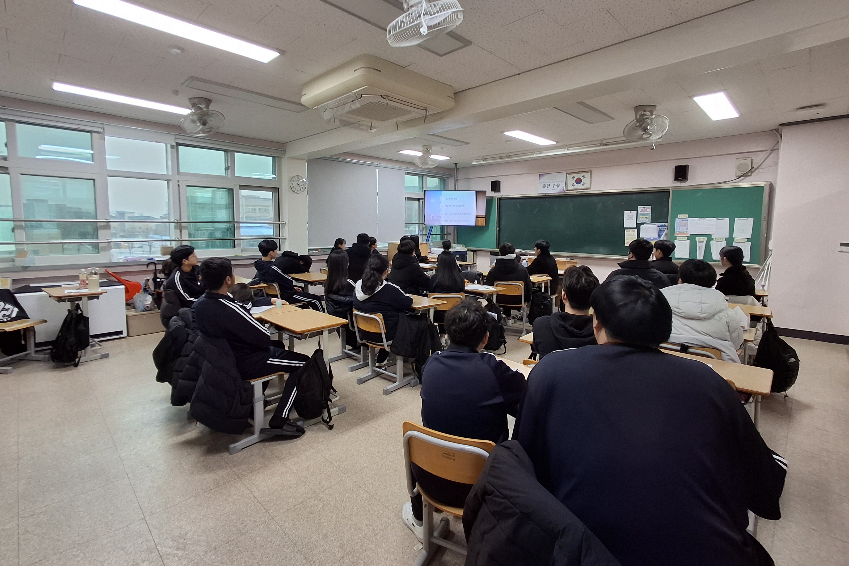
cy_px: 262
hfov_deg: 93.3
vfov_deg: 70.3
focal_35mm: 17
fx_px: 401
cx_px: 432
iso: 80
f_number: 2.2
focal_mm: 1.64
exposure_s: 1/40
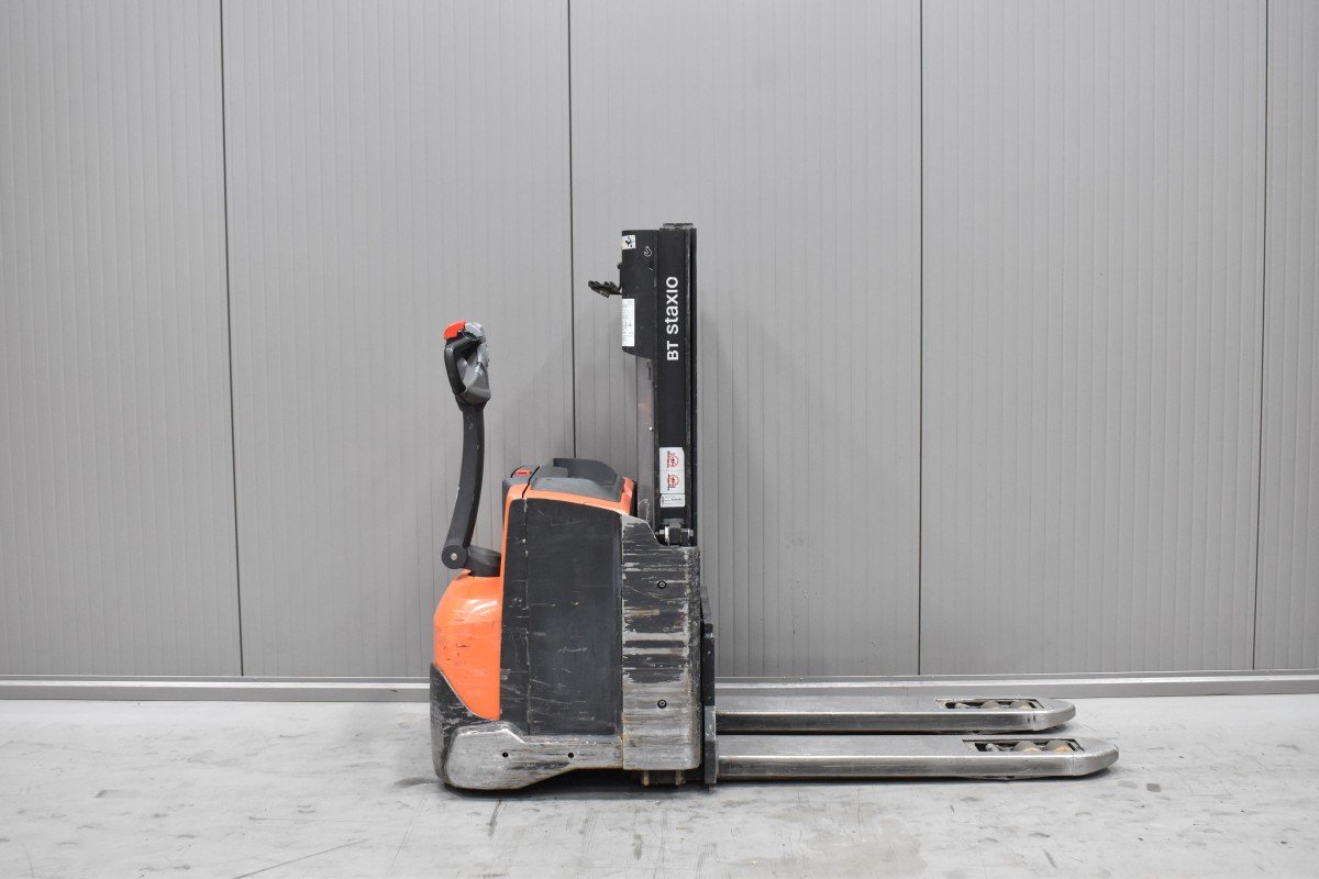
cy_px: 440
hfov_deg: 55.1
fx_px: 1264
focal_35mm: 34
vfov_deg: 38.4
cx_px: 660
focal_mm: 23
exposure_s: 1/30
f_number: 5
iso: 1600
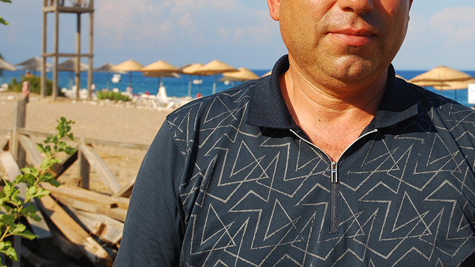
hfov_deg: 27.1
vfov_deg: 15.6
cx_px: 370
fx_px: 967
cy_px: 66
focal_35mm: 77
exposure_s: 1/250
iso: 100
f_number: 6.3
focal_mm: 31
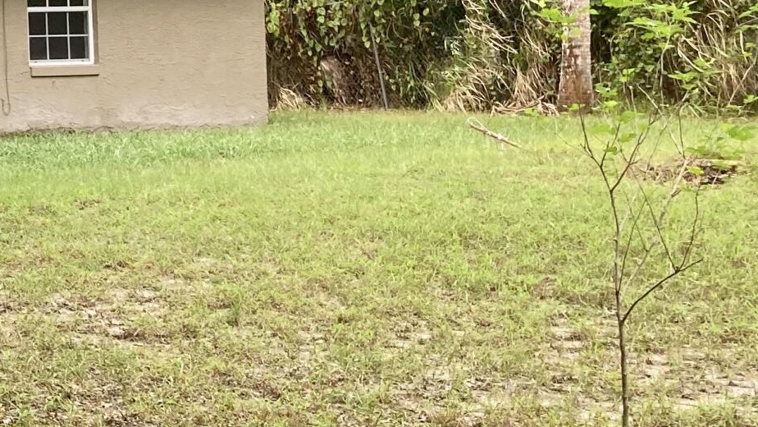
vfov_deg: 12.0
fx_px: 1990
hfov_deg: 18.7
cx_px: -420
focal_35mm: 99
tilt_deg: +4.4
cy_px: -56
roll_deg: +2.0
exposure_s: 1/208
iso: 20
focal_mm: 3.99
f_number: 1.8
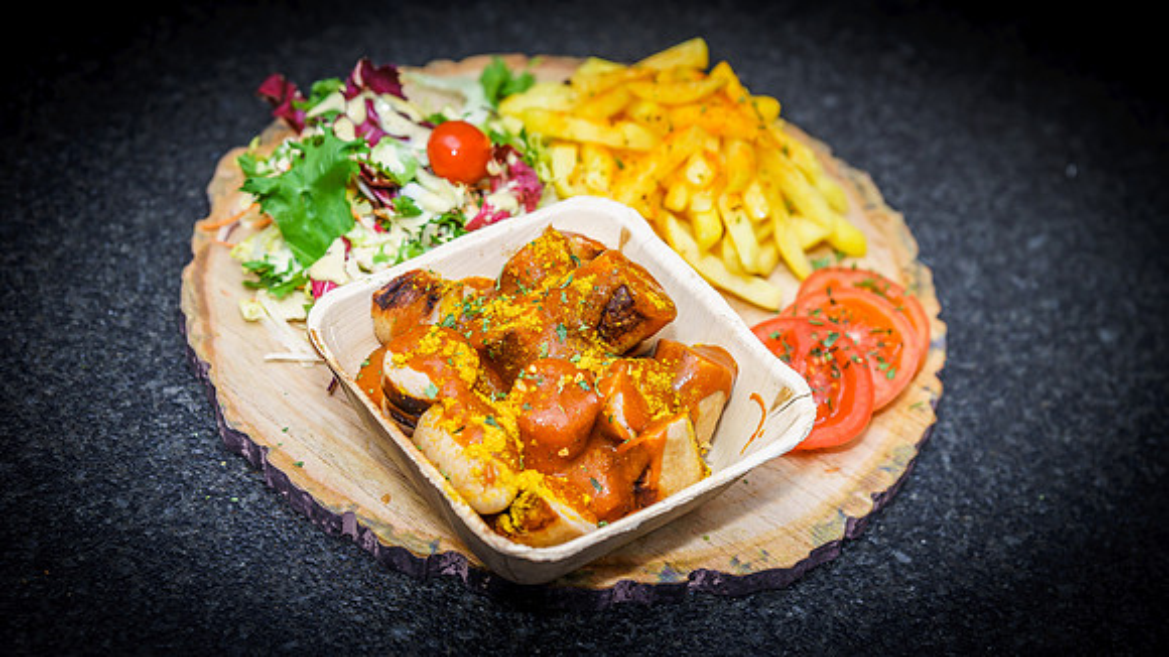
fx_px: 2285
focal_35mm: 74
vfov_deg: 16.4
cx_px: 584
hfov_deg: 28.7
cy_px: 371
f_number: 4
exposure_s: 1/250
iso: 100
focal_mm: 70
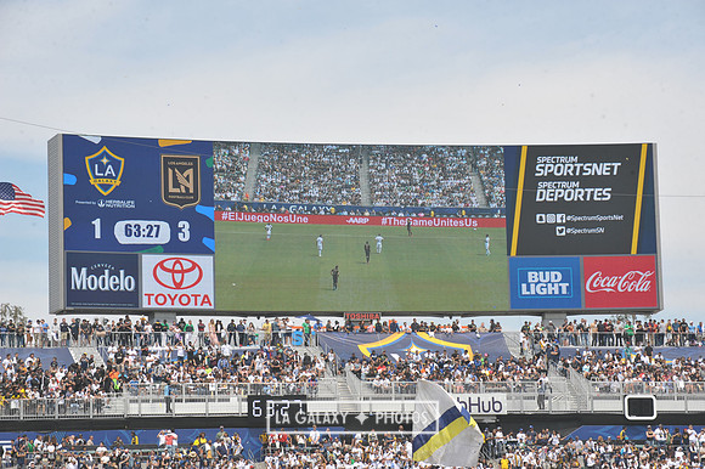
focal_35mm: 130
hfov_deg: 15.8
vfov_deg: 10.5
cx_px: 352
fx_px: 2544
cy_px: 234
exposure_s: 1/500
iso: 320
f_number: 11
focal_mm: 130
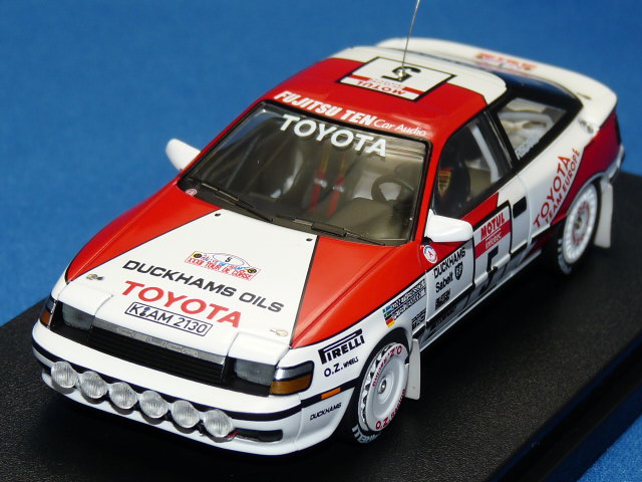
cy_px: 241
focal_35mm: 166
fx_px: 3079
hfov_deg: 11.9
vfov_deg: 8.9
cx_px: 321
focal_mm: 16.7
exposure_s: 1/40
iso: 100
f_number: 3.4
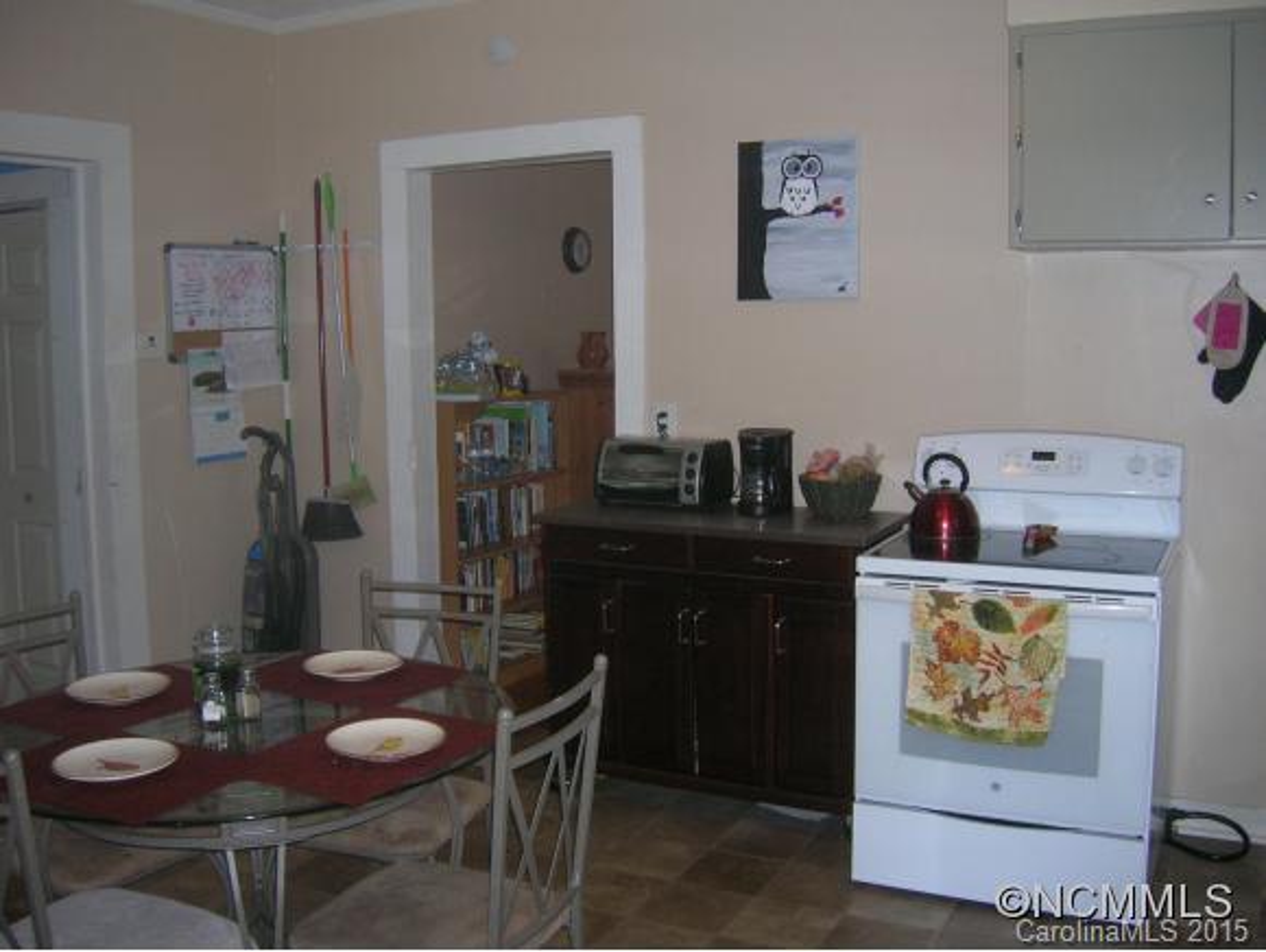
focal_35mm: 34
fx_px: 1245
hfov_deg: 53.9
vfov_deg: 41.8
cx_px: 633
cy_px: 476
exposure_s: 1/60.1
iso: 112
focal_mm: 5.7
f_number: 2.9
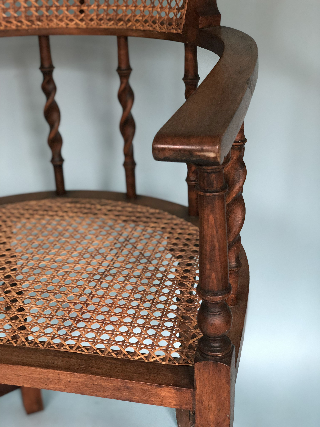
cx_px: 160
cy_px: 214
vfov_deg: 36.8
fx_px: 641
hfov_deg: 28.0
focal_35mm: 52
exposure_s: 1/20
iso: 160
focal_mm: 6
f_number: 2.4
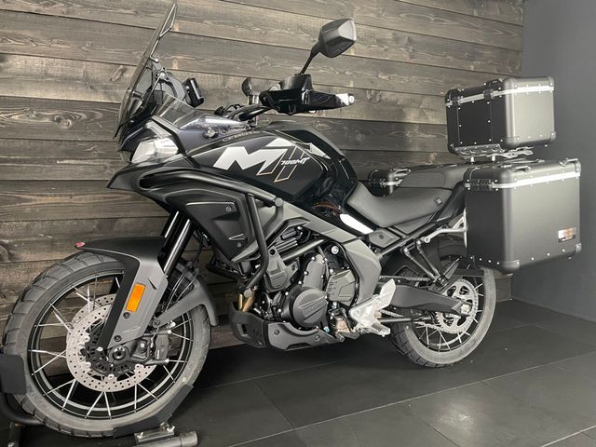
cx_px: 298
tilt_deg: -5.0
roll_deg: +0.1
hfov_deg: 67.3
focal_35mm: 26
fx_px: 448
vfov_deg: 53.1
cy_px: 224
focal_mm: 4.2
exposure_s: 1/33
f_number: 1.6
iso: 400
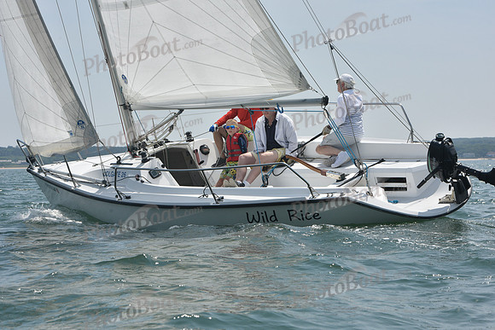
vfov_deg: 14.4
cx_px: 248
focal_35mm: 95
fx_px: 1306
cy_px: 165
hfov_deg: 21.5
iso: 250
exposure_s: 1/1000
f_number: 10
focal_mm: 95
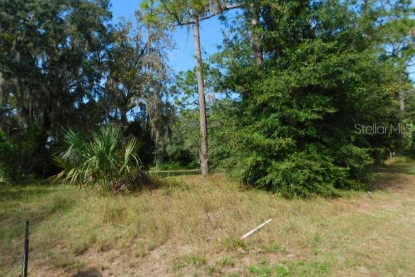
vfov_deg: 53.1
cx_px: 208
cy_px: 128
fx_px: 277
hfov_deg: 73.8
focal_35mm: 24
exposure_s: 1/1000
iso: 125
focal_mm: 4
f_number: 3
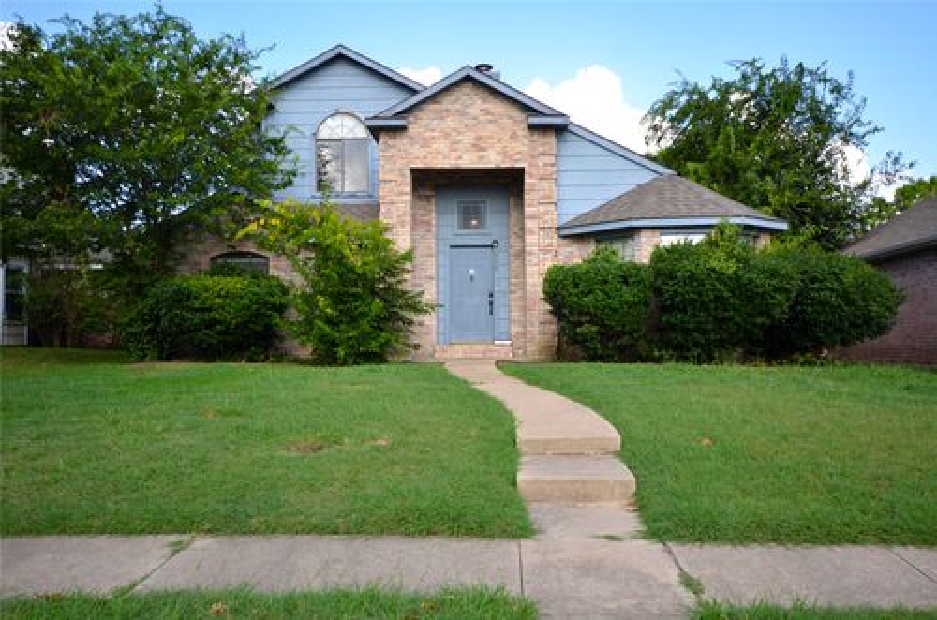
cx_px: 468
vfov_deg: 43.4
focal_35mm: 30
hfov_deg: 62.0
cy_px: 310
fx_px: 779
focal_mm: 20
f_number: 5
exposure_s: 1/250
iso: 100
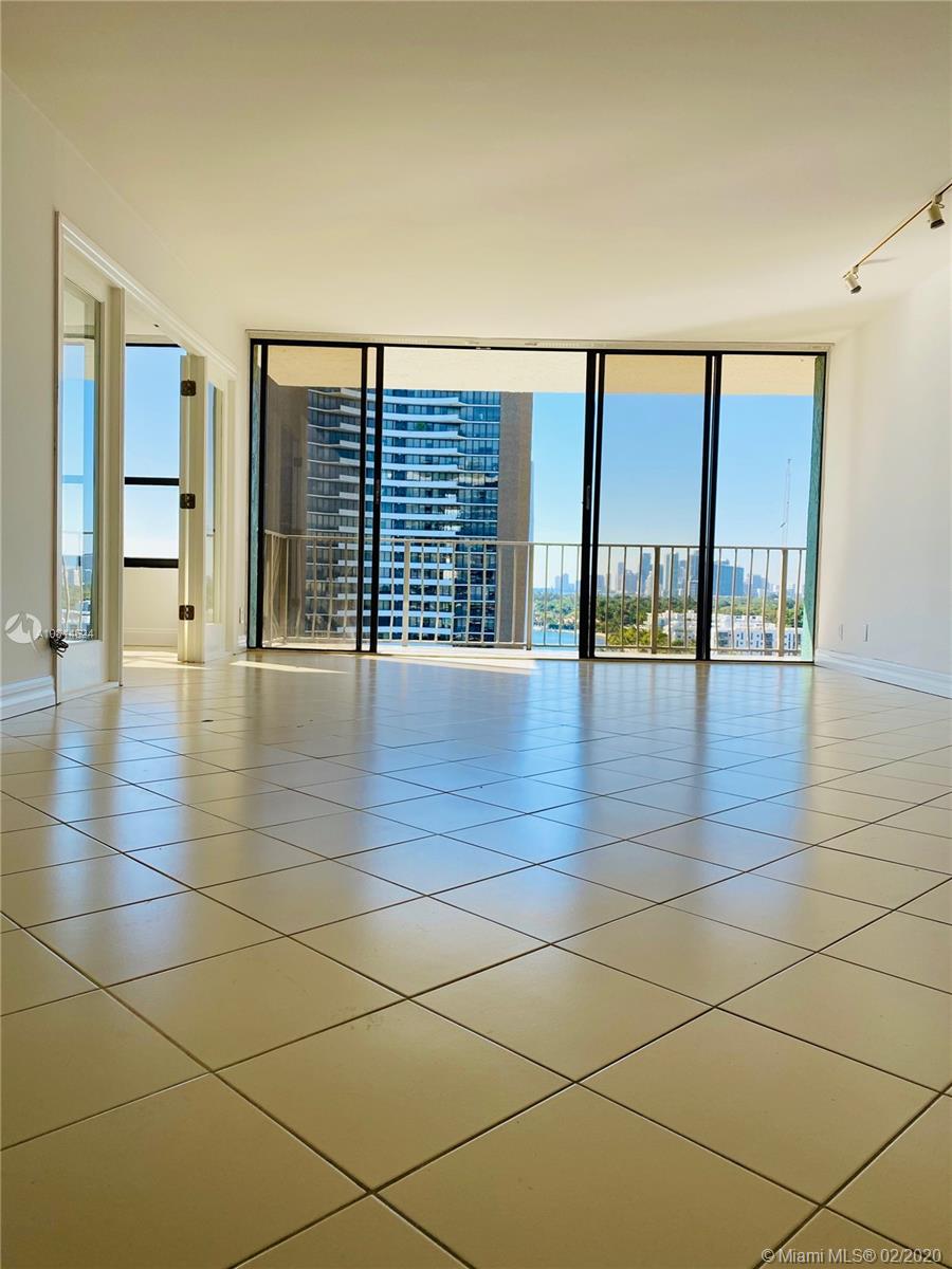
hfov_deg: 53.1
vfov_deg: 67.3
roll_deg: -2.0
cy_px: 634
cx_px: 476
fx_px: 953
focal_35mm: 26
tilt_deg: -2.0
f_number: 1.8
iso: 32
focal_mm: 4.25
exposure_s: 1/891
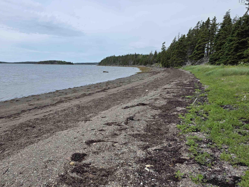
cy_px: 113
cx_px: 99
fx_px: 209
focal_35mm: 29
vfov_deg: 47.9
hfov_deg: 61.1
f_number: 1.7
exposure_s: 1/7944
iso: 80
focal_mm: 6.3
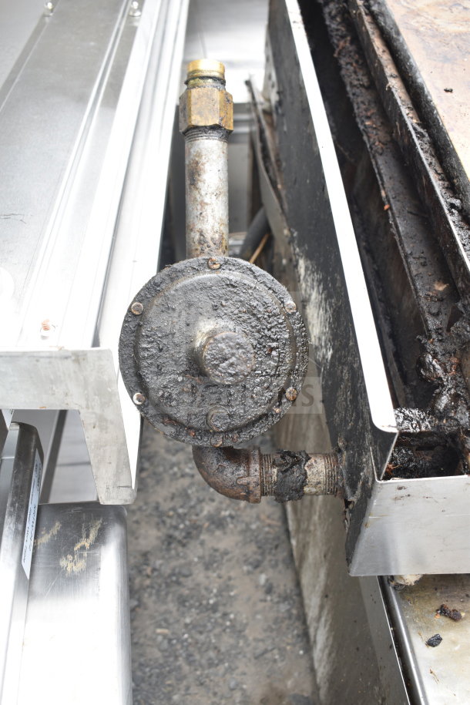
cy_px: 352
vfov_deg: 55.1
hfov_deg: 38.4
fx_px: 676
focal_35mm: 34
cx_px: 235
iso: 200
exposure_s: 1/160
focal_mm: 23
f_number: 5
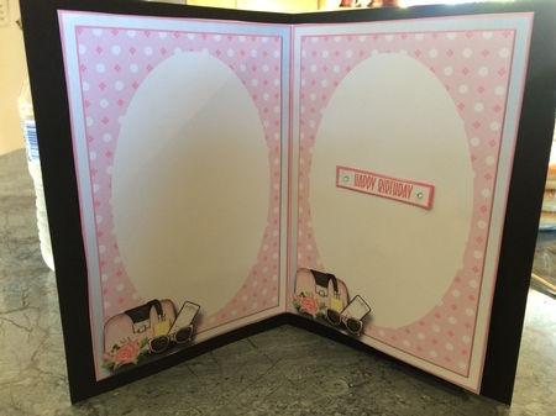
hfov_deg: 61.7
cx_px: 278
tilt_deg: -19.1
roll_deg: -0.1
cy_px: 208
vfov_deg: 48.2
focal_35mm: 29
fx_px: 466
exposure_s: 1/33
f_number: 2.2
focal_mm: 4.15
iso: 160
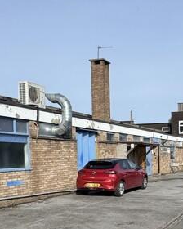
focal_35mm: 50
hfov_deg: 27.9
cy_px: 163
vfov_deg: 36.7
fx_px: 339
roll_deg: +1.5
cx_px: 194
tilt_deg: -1.2
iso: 50
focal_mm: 2.22
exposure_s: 1/2273
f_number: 2.2
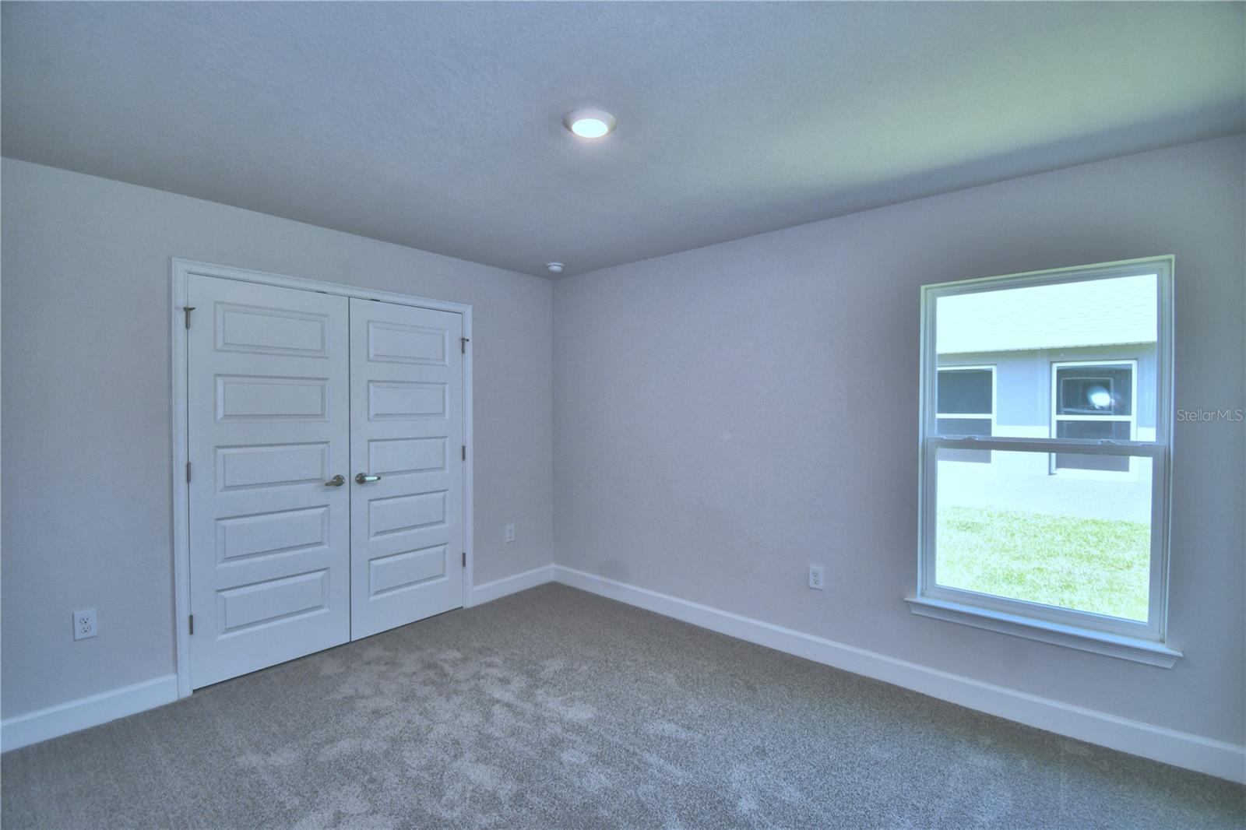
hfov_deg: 100.4
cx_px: 623
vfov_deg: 77.3
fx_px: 519
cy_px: 415
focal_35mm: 15
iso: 180
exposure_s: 1/60
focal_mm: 10
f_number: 4.5
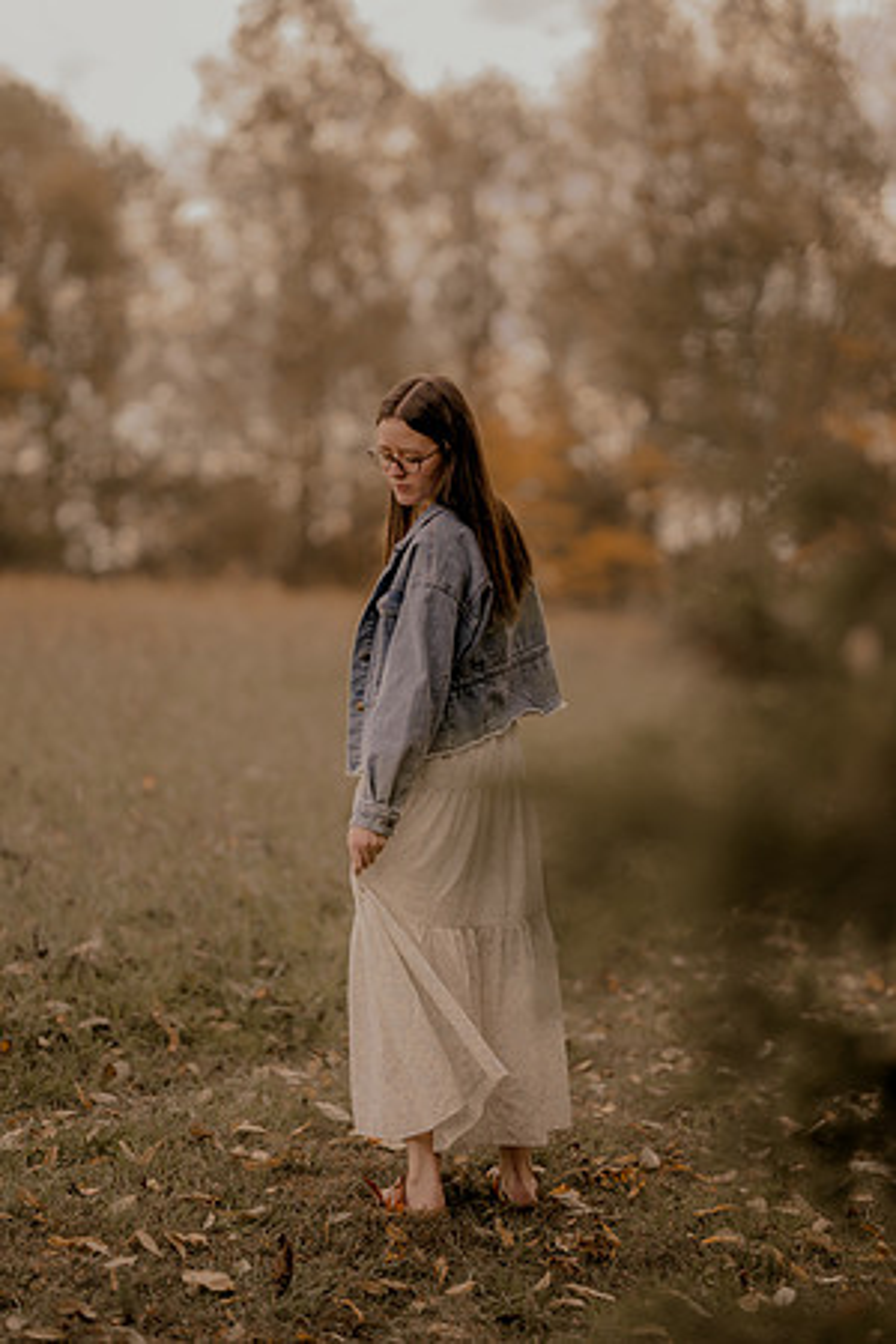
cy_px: 672
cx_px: 448
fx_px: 3173
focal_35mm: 85
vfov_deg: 23.9
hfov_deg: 16.1
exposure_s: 1/2000
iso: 200
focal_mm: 85
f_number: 1.4
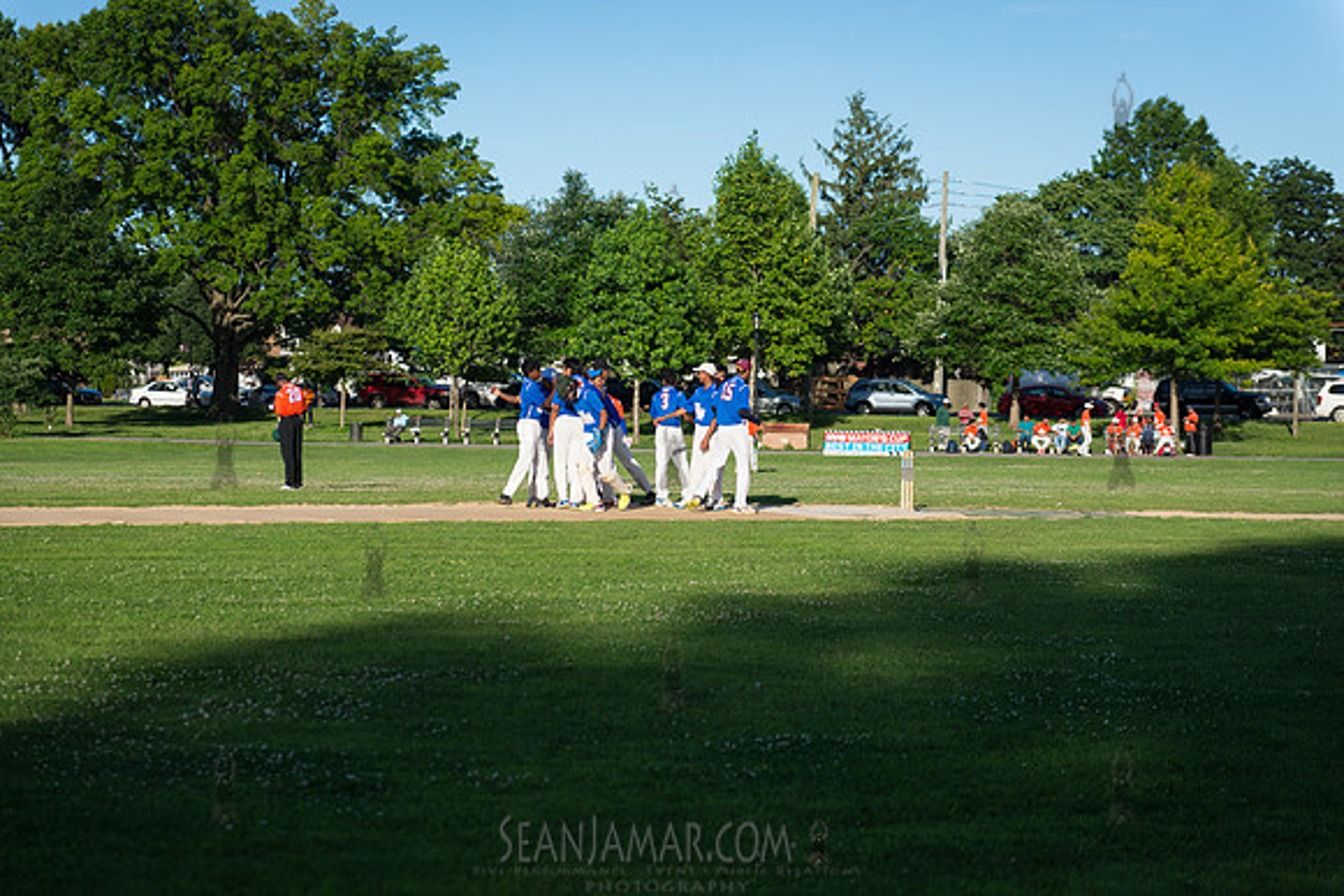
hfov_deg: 28.8
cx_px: 672
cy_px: 448
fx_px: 2614
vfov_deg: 19.5
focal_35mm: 70
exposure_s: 1/3200
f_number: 2.8
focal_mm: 70
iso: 200
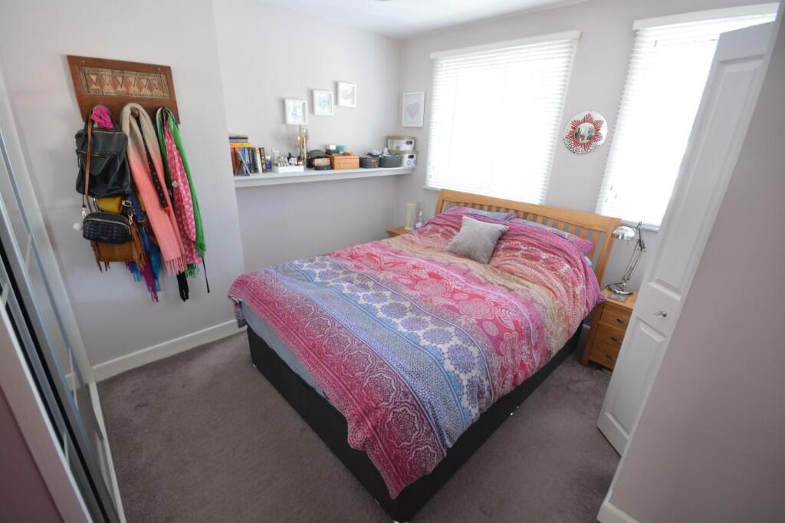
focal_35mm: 15
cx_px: 392
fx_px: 327
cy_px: 262
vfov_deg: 77.3
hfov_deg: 100.4
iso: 400
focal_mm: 10
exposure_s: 1/10
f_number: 8
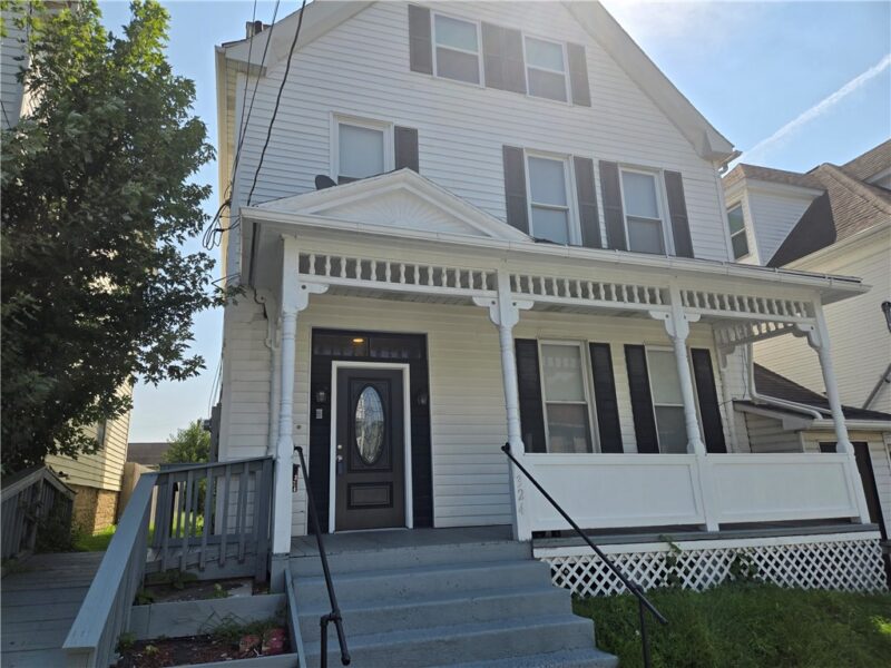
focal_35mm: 23
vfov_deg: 58.9
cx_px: 446
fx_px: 592
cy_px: 334
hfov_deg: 73.9
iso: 25
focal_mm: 5.4
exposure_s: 1/2977
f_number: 1.8
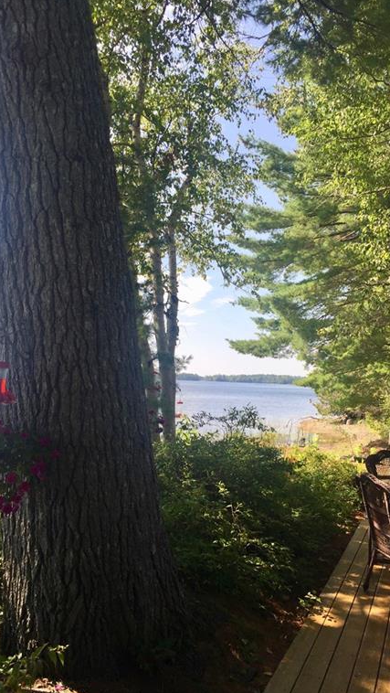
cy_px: 346
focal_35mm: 32
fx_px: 588
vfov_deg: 61.0
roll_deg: -2.1
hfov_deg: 36.7
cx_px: 216
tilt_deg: +5.2
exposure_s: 1/964
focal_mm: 4.15
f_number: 2.2
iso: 32
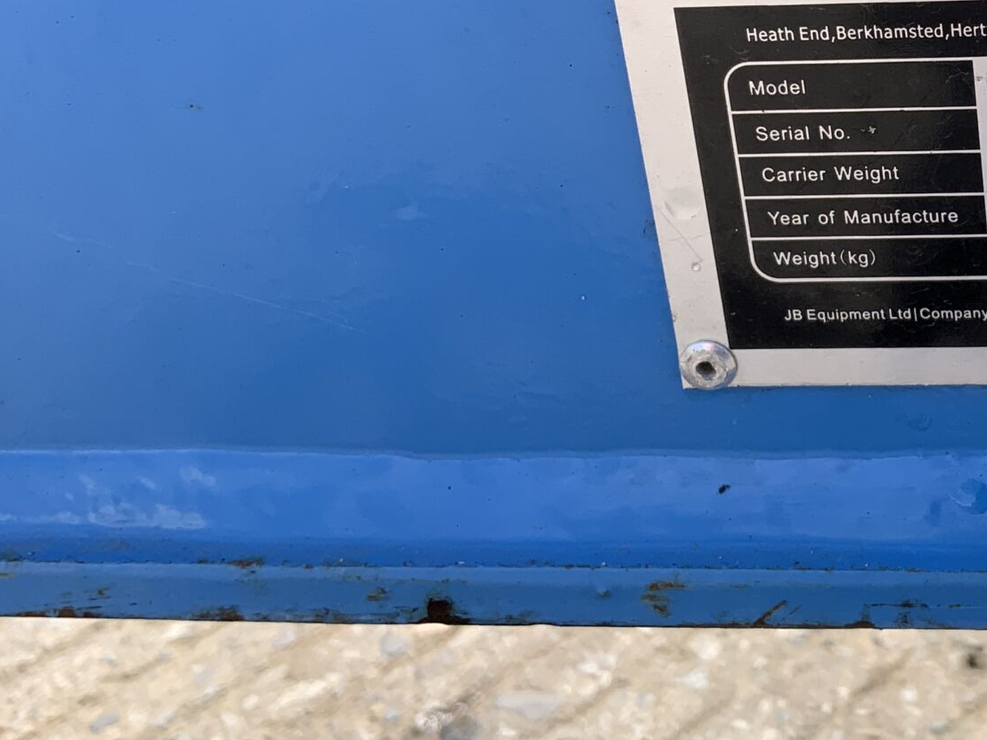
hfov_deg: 26.8
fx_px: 1910
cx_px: 1059
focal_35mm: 67
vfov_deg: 21.6
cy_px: 126
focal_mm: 3
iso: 16
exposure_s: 1/562
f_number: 1.8
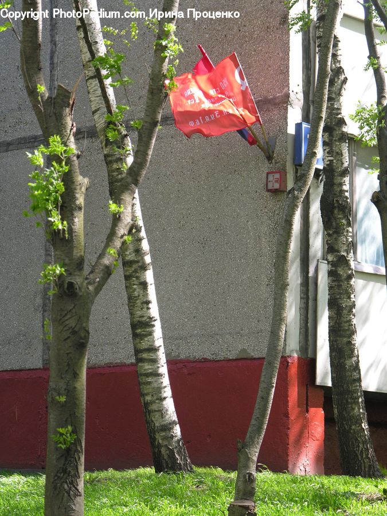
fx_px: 2102
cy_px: 258
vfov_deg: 14.0
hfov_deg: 10.5
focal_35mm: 141
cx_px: 194
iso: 50
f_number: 3.8
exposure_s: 1/72.2
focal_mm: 35.9
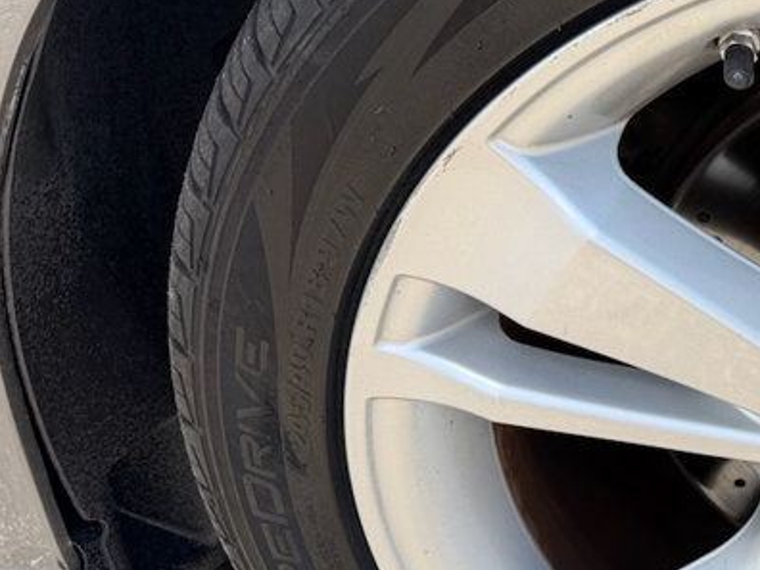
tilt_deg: -34.4
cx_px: 979
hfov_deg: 26.6
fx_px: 1361
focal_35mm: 62
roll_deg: -2.3
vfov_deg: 23.6
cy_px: 267
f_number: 1.78
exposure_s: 1/849
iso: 80
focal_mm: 6.76
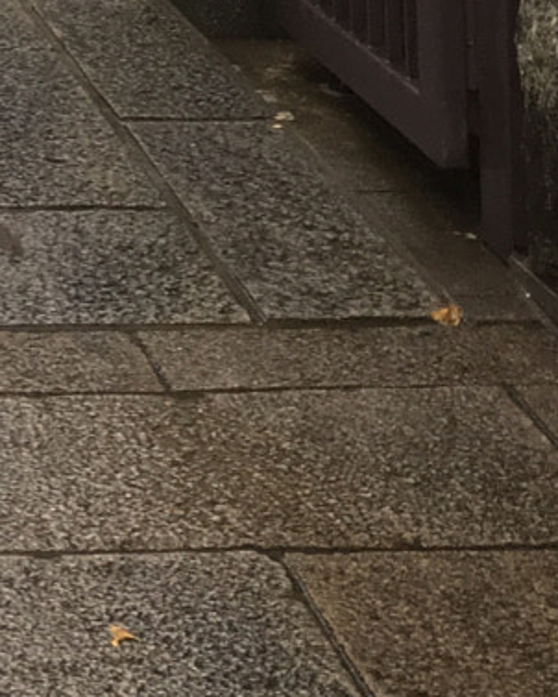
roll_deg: +1.9
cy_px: -558
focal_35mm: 120
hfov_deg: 11.7
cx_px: -519
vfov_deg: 14.2
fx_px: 2475
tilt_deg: +3.3
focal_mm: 4.15
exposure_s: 1/60
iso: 25
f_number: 2.2
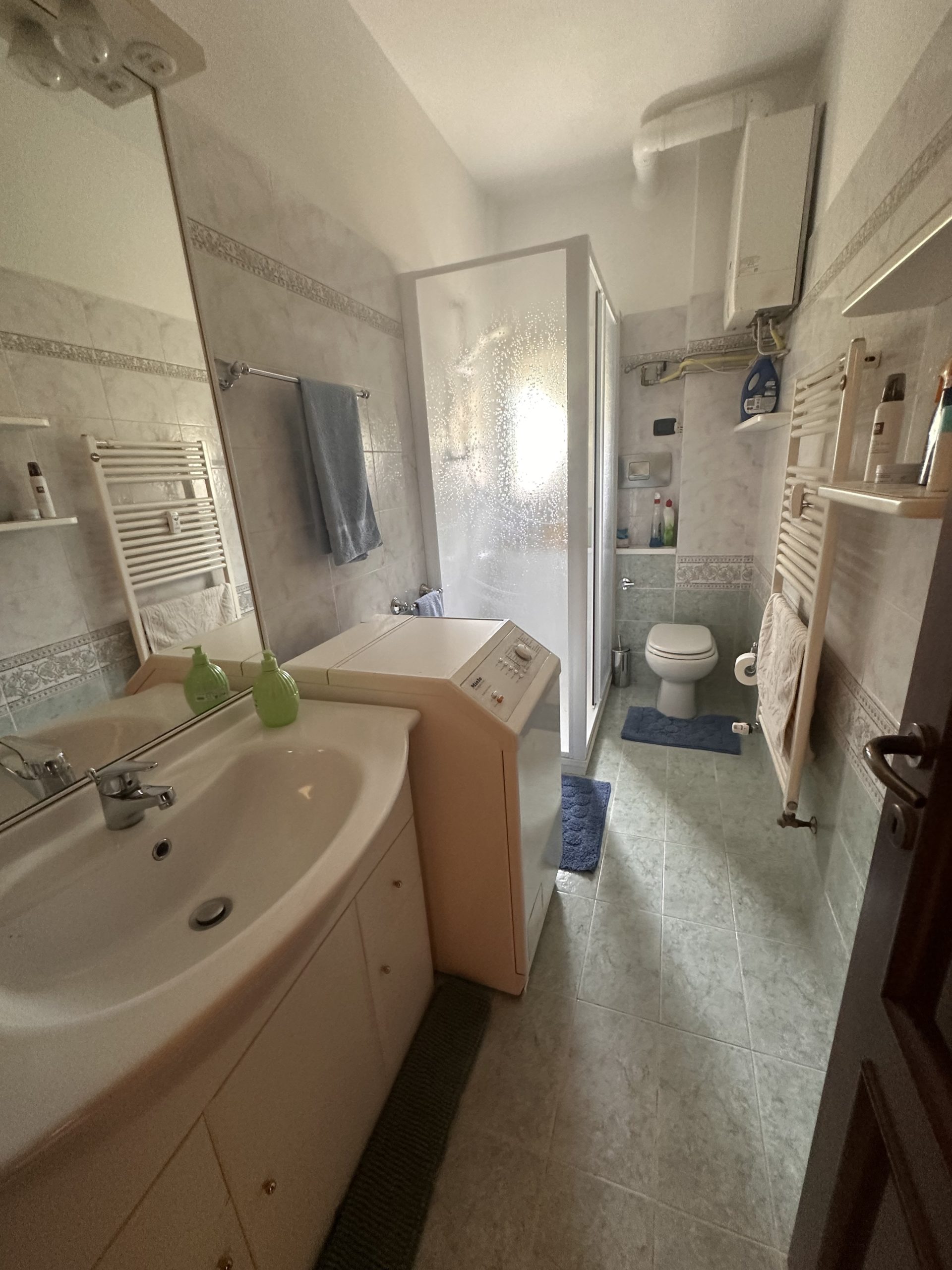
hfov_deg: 85.7
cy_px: 635
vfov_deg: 102.1
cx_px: 476
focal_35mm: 14
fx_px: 513
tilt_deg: -17.3
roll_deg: +4.0
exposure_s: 1/60
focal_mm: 2.22
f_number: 2.2
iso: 400
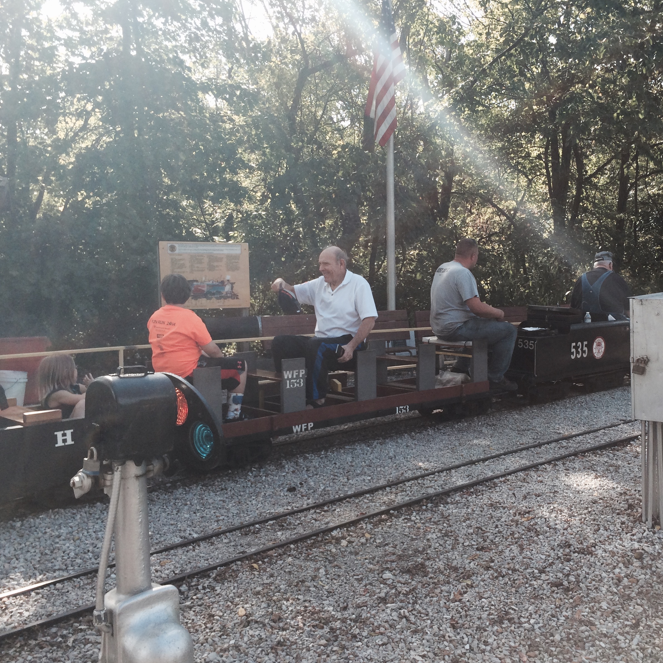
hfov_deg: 46.6
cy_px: 338
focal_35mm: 35
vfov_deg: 47.2
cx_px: 431
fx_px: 758
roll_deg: +1.3
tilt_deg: -7.1
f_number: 2.2
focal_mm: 4.15
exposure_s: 1/441
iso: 32
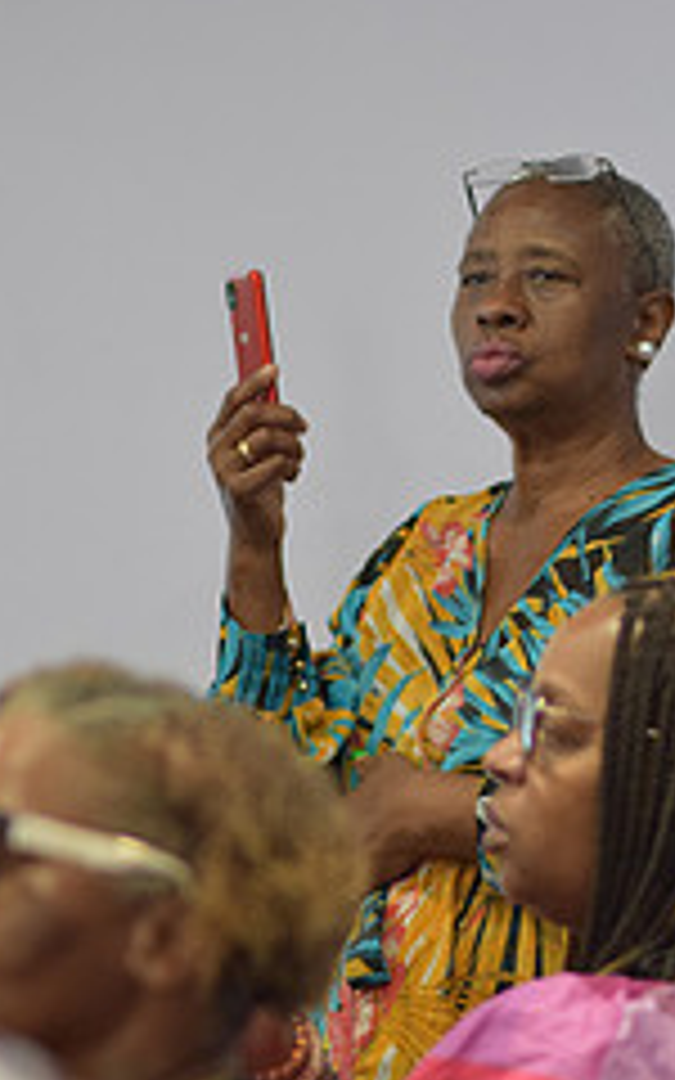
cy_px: 297
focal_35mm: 244
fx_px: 7180
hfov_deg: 5.4
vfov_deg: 8.6
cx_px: 536
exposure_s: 1/200
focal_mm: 85
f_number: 2.2
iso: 1000
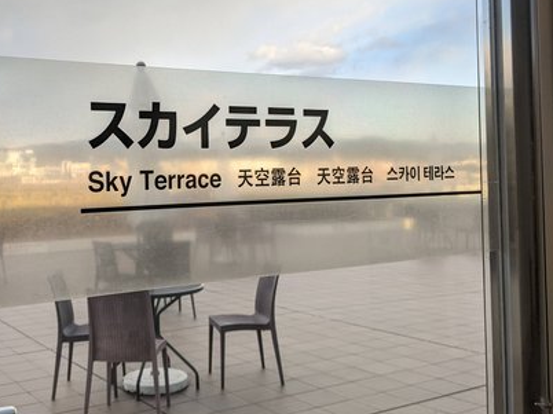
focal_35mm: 43
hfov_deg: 43.0
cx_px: 166
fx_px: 687
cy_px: 161
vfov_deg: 33.4
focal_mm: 4.44
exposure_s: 1/559
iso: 61
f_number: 1.8
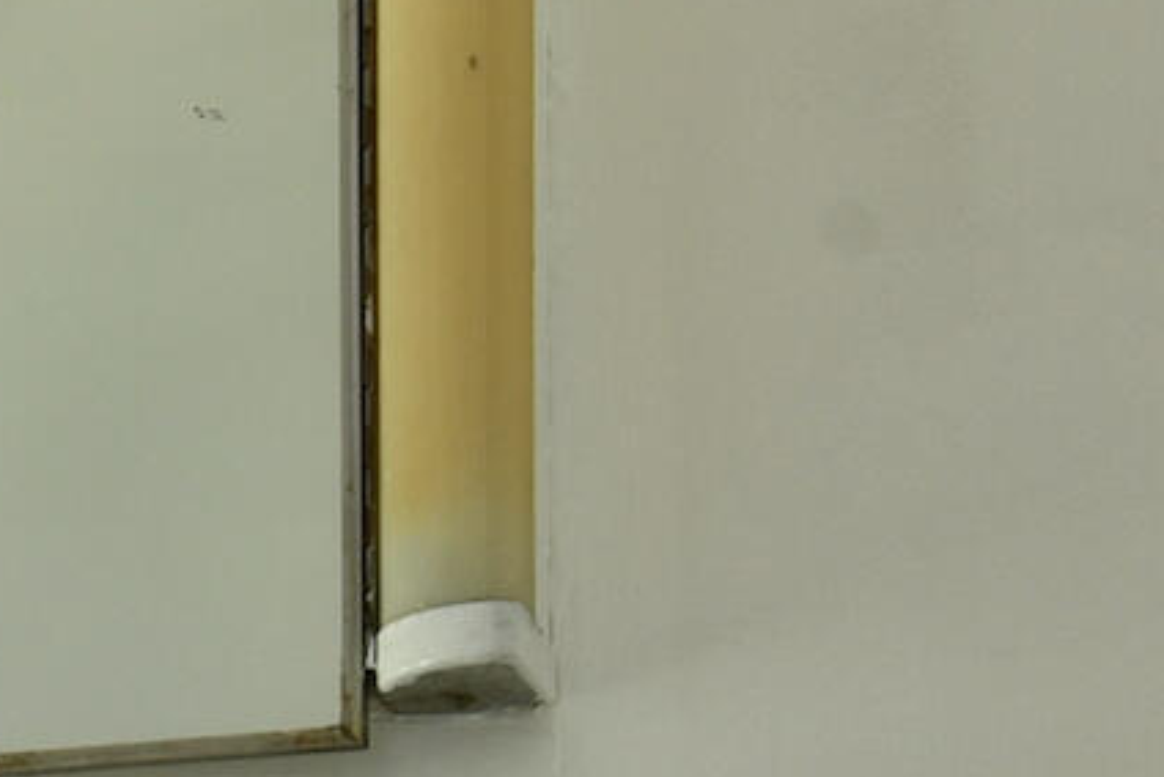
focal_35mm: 99
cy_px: 1330
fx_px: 3202
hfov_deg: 18.8
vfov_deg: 12.8
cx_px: -426
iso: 800
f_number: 10
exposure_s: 1/13
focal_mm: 14
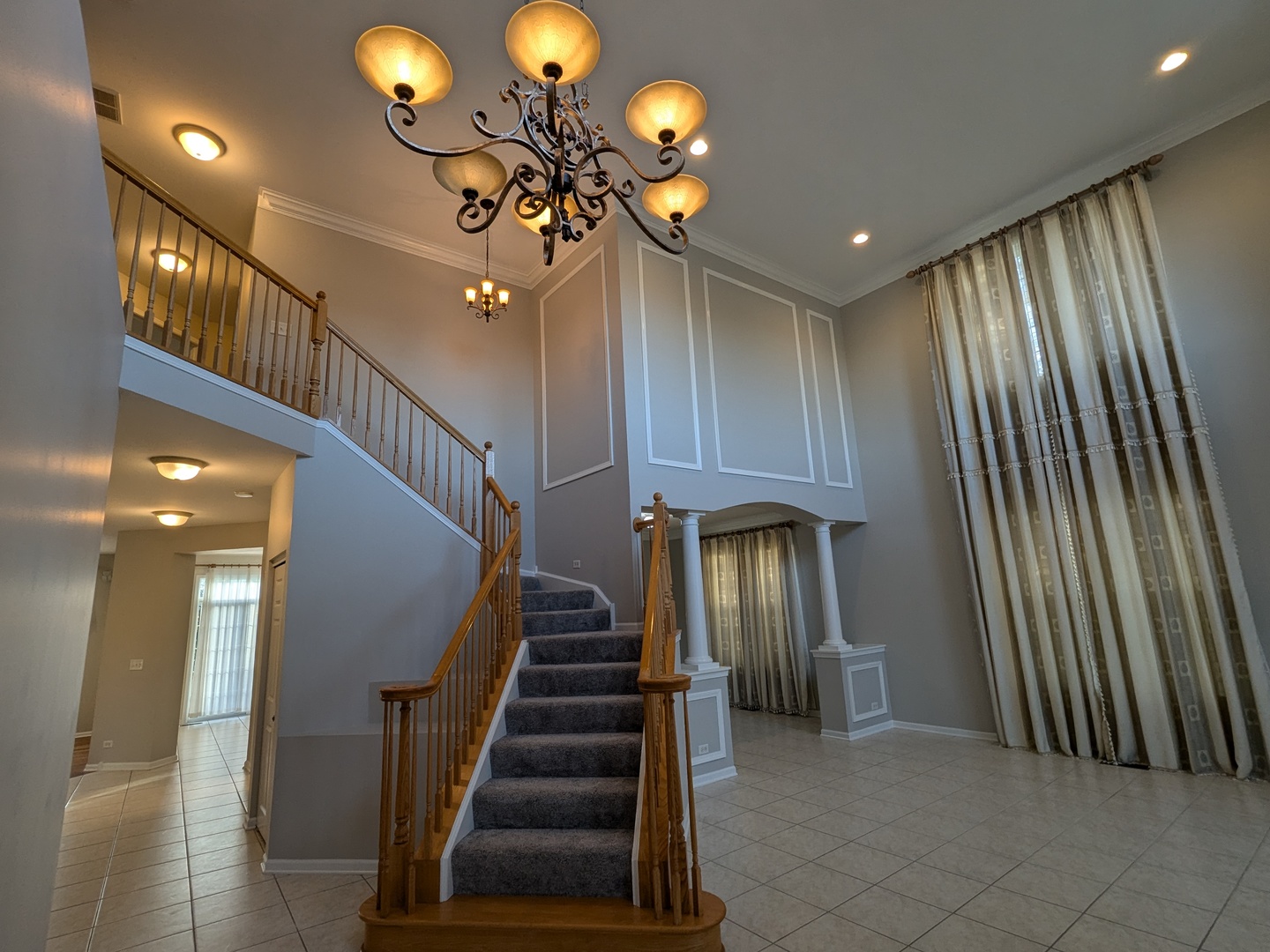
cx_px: 635
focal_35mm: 16
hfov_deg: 94.5
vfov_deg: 78.1
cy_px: 476
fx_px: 587
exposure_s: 1/60
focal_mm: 2.22
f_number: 2.2
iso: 48
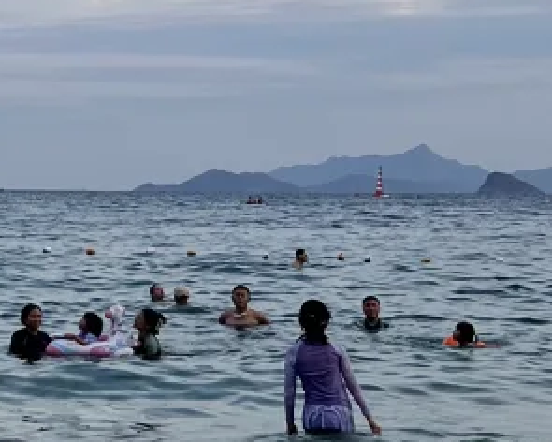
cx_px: -240
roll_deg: +0.0
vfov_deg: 12.2
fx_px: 2026
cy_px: -86
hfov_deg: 14.6
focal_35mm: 124
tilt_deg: +6.1
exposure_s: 1/816
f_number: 1.6
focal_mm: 5.1
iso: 50
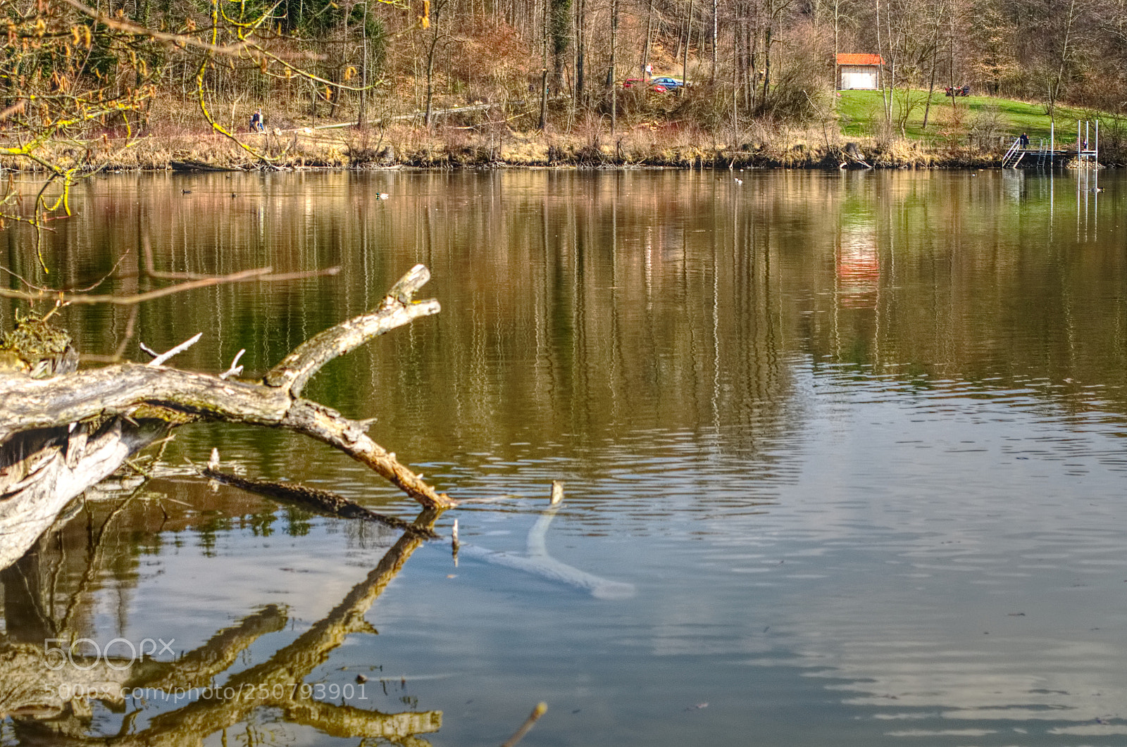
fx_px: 2578
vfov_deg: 16.5
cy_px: 374
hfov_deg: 24.7
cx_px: 564
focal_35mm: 82
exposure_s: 1/100
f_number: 8
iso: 100
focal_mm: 55
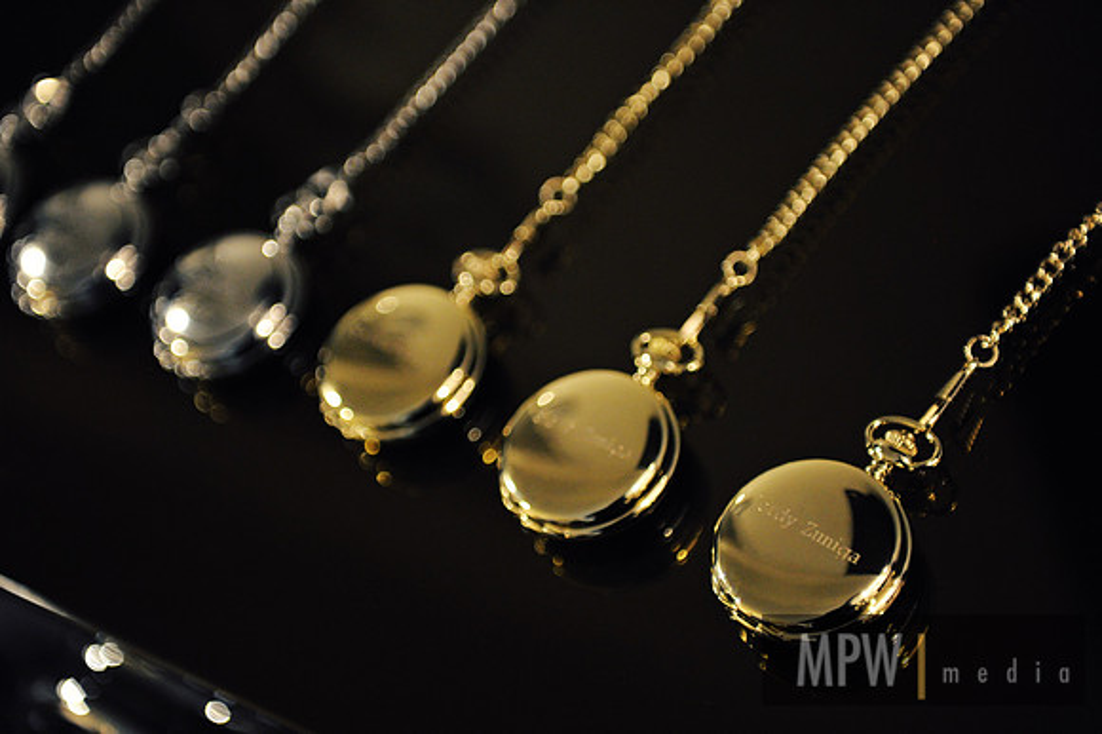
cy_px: 367
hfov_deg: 28.9
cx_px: 551
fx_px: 2141
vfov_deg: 19.4
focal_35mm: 70
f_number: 2.8
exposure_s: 1/160
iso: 4000
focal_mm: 70
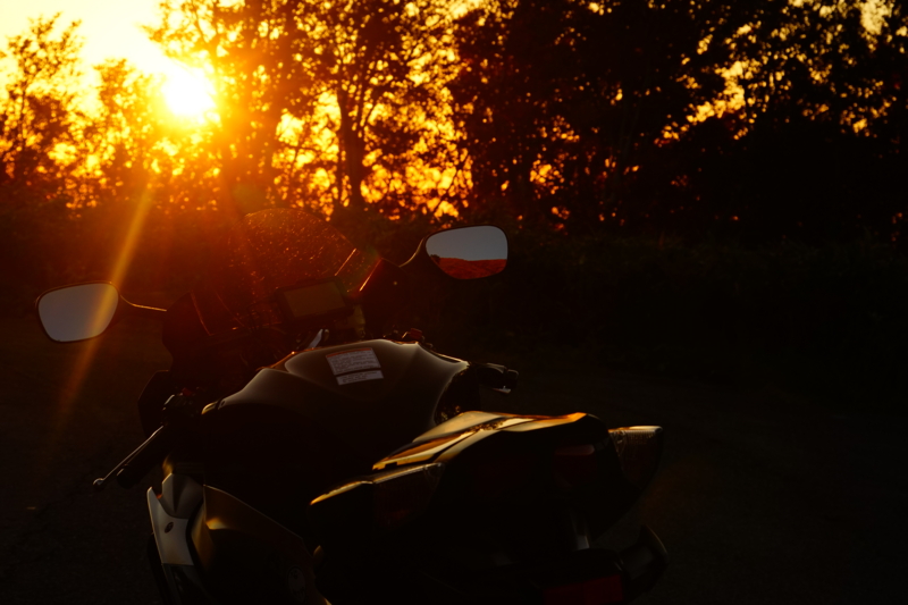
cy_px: 302
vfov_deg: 14.7
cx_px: 454
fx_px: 2345
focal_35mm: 93
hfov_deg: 21.9
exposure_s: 1/160
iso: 100
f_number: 9
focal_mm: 62
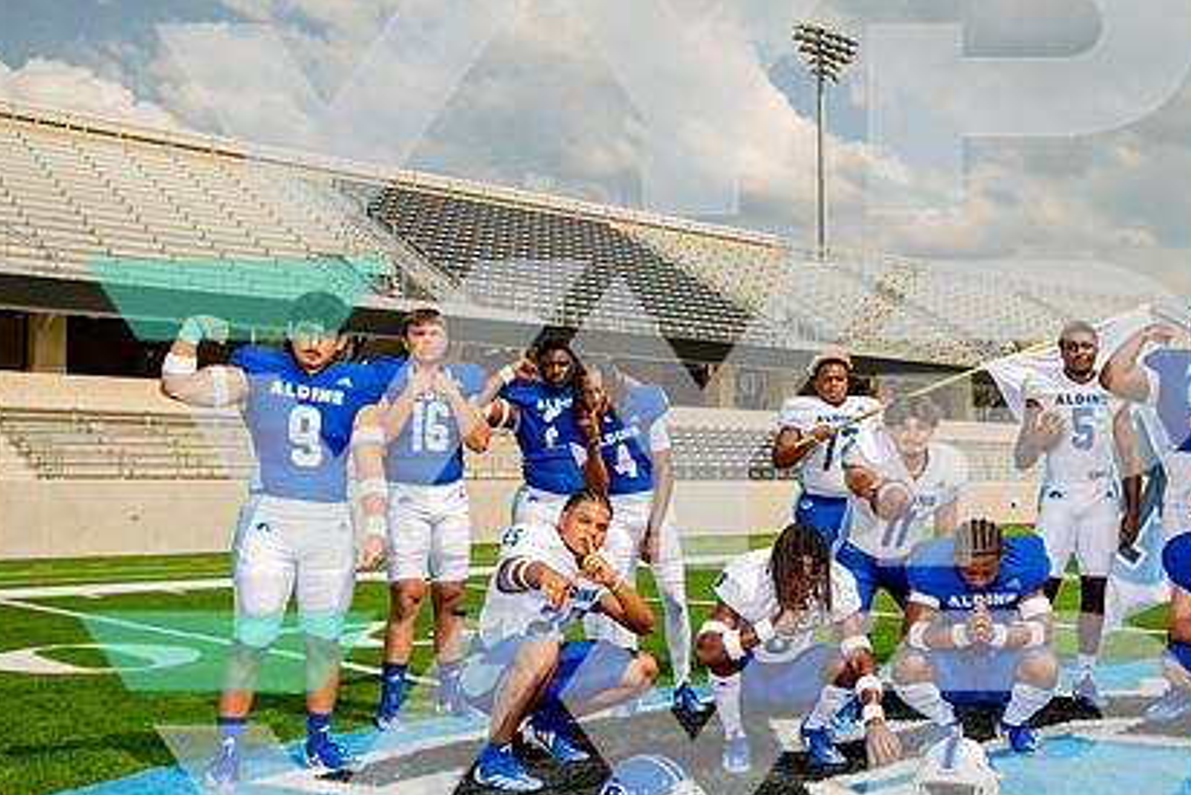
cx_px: 821
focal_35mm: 37
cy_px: 415
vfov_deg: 36.0
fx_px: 1224
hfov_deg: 50.7
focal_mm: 26
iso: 100
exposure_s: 1/400
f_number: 7.1
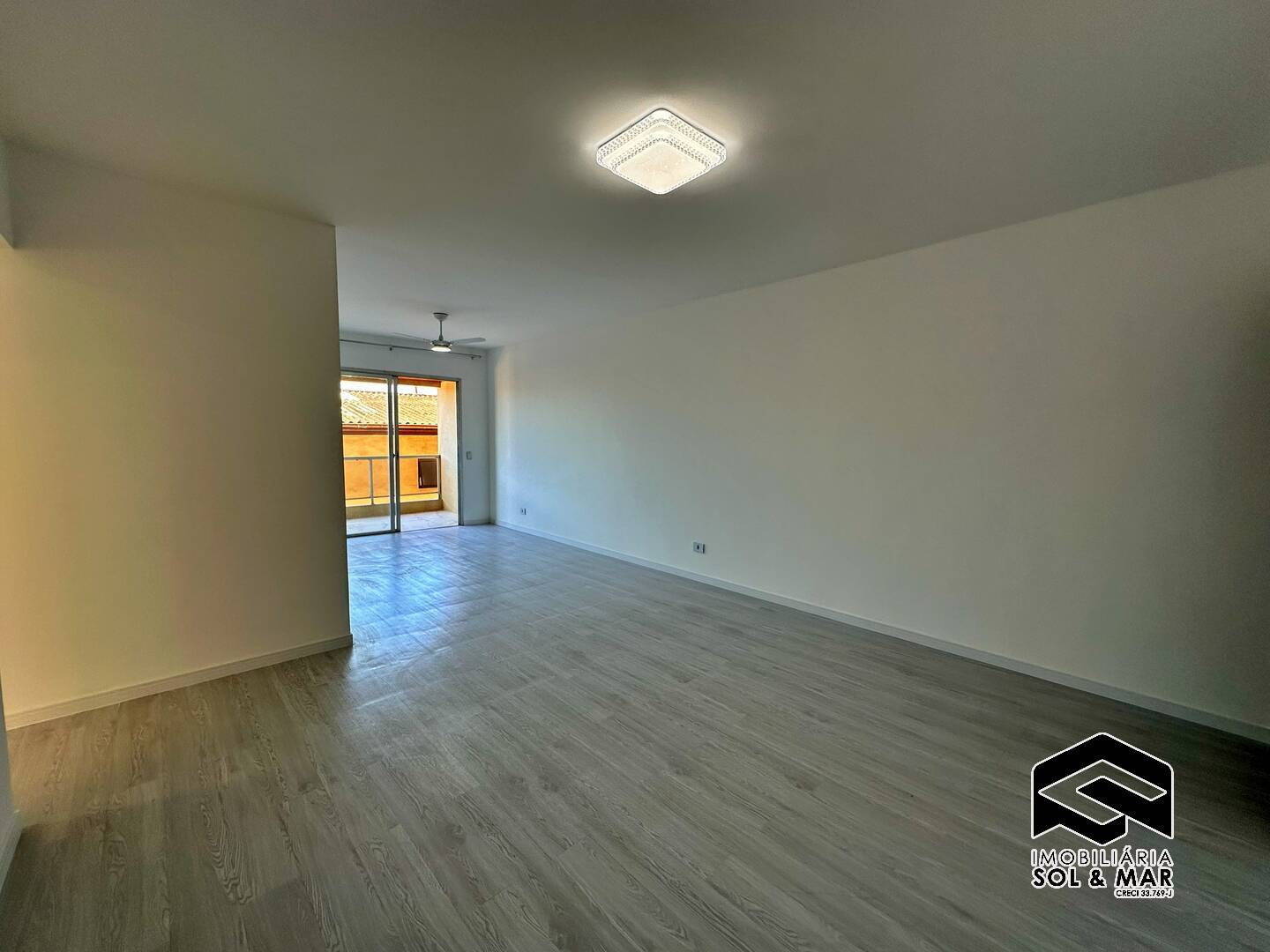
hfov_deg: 102.1
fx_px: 514
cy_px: 476
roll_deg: -0.6
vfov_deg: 85.7
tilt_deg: -4.8
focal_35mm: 14
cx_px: 635
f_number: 2.2
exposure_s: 1/120
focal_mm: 2.22
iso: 64
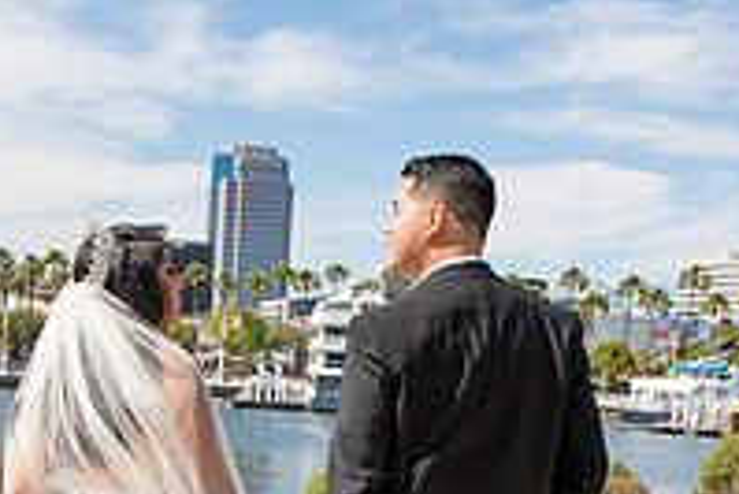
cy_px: 652
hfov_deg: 28.2
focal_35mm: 70
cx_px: 141
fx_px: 1438
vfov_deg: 18.1
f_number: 11
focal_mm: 24
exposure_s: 1/200
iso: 200
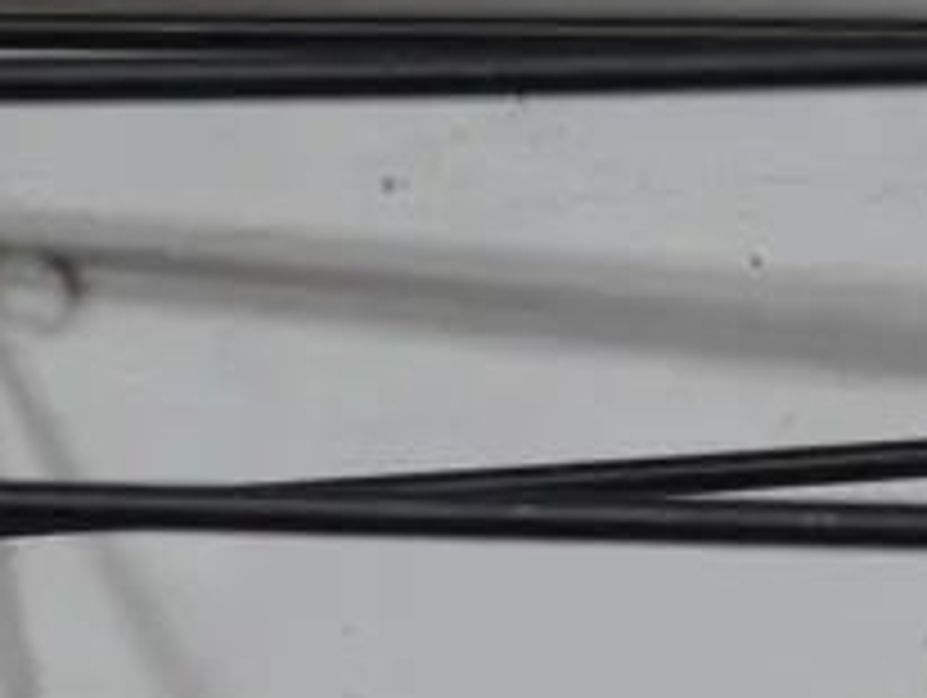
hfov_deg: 10.4
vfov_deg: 7.7
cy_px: 1200
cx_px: 702
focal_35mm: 189
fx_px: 5067
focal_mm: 19
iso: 250
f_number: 4.1
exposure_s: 1/60
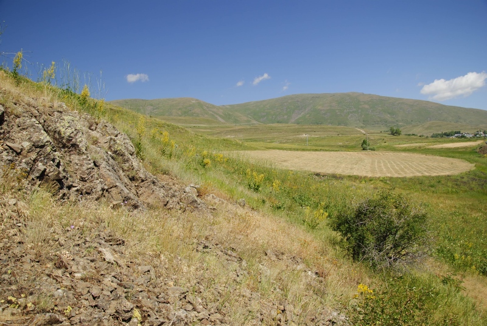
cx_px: 244
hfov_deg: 67.3
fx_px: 366
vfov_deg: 48.1
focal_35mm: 27
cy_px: 163
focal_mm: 18
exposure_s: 1/250
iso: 100
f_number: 6.3
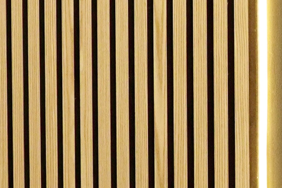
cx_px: 382
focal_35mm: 278
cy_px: 360
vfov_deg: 4.9
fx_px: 2174
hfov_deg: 7.3
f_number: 8
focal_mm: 23.3
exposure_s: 1/30
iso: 1000
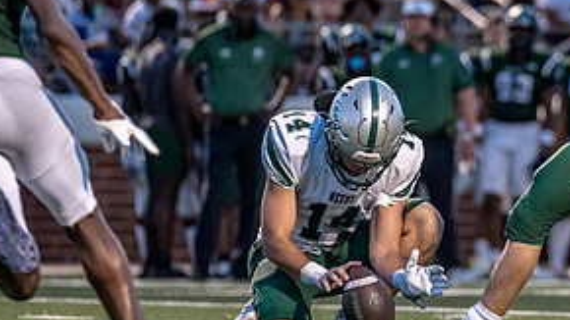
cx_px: 636
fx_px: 9157
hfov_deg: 3.6
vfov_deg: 2.0
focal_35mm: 606
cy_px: 158
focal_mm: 200
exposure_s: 1/1250
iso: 3200
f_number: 2.8
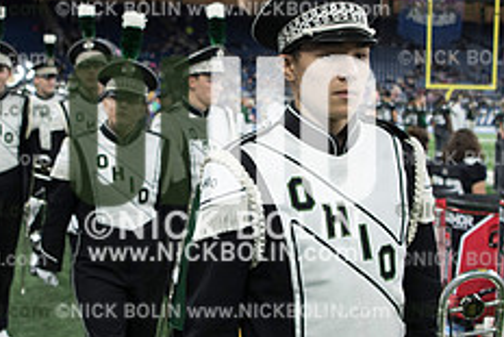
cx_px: 222
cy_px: 160
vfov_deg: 22.7
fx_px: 840
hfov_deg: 33.3
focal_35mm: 60
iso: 1250
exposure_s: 1/800
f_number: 2.8
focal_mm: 24
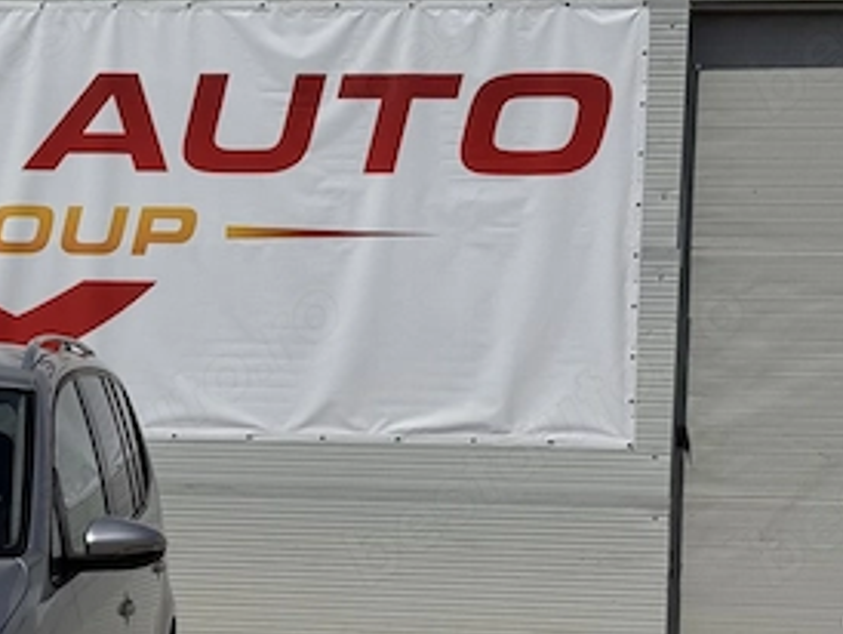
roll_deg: -1.9
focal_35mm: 105
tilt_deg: -1.4
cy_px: 474
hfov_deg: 18.2
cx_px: -28
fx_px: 2559
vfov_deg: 14.1
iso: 50
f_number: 1.78
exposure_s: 1/15385
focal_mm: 6.76
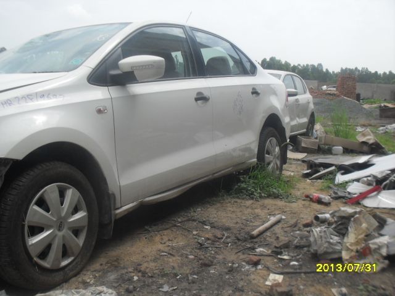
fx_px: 434
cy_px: 148
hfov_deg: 49.0
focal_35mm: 38
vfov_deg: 37.7
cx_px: 198
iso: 80
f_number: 8.3
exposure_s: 1/180
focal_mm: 6.3
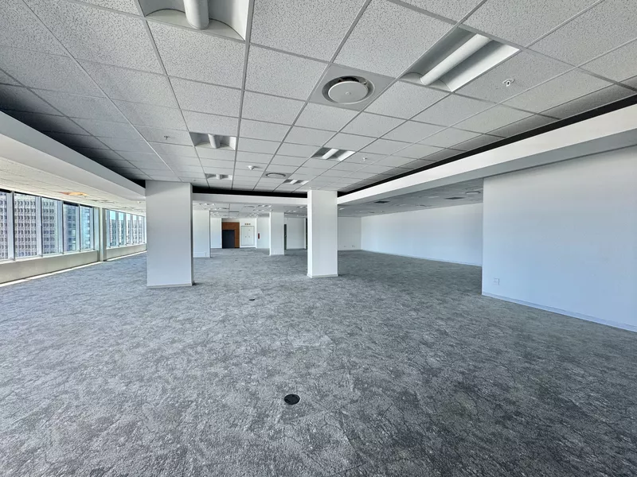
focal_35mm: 14
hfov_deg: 102.1
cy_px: 238
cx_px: 318
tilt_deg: -1.3
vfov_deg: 85.7
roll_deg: +0.0
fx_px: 258
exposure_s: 1/99
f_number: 2.2
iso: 100
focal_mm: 2.22
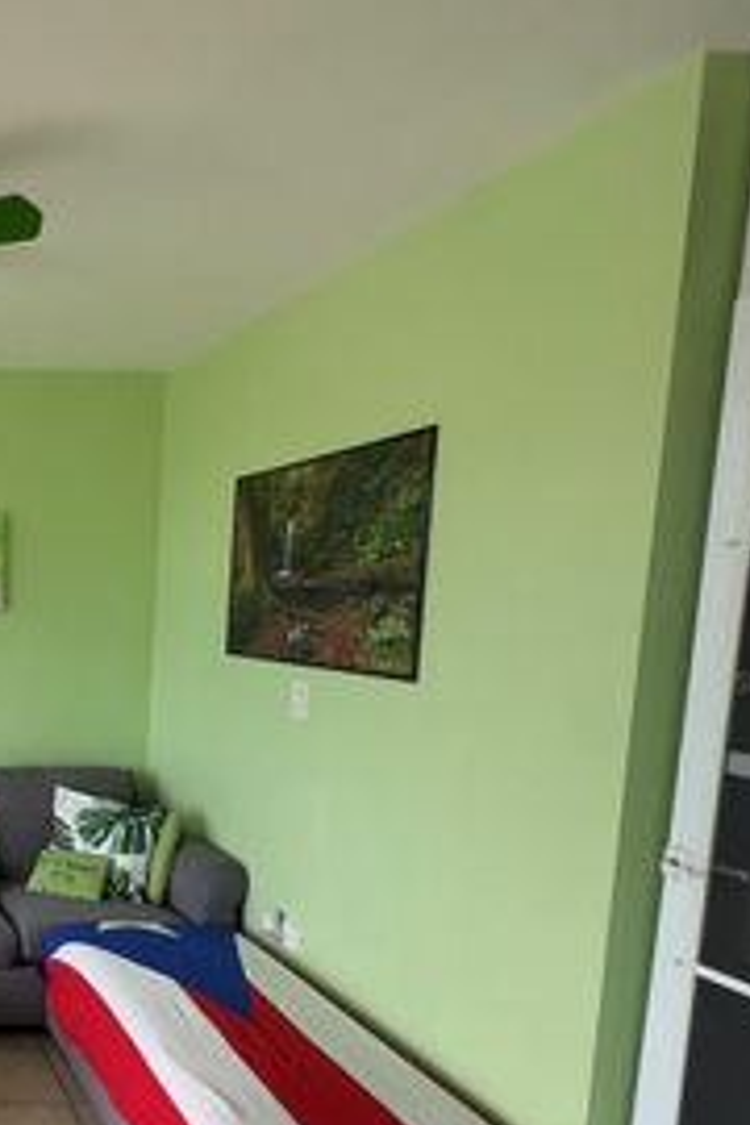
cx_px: -183
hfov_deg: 35.6
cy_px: 681
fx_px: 844
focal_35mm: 27
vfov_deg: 66.7
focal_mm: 2.22
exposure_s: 1/99
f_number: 2.2
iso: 80
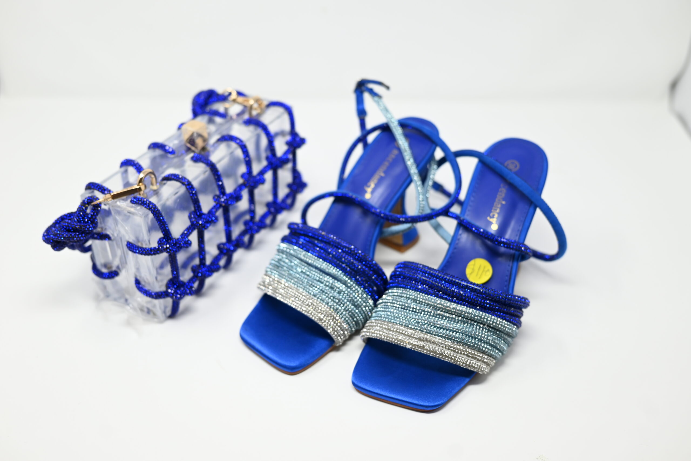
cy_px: 230
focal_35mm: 40
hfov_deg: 48.4
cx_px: 346
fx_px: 768
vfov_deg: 33.4
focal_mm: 40
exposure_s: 1/250
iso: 400
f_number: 3.5
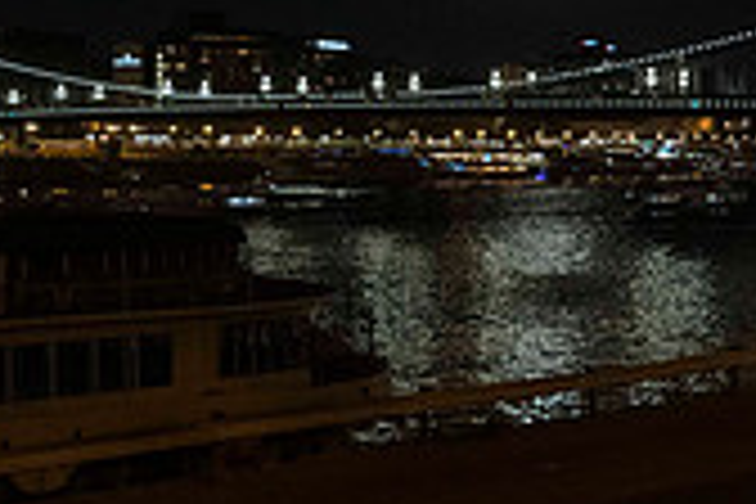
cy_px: 46
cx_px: 347
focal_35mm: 91
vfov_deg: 14.9
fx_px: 1911
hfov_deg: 22.4
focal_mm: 26
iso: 5000
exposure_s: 1/60
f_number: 3.5
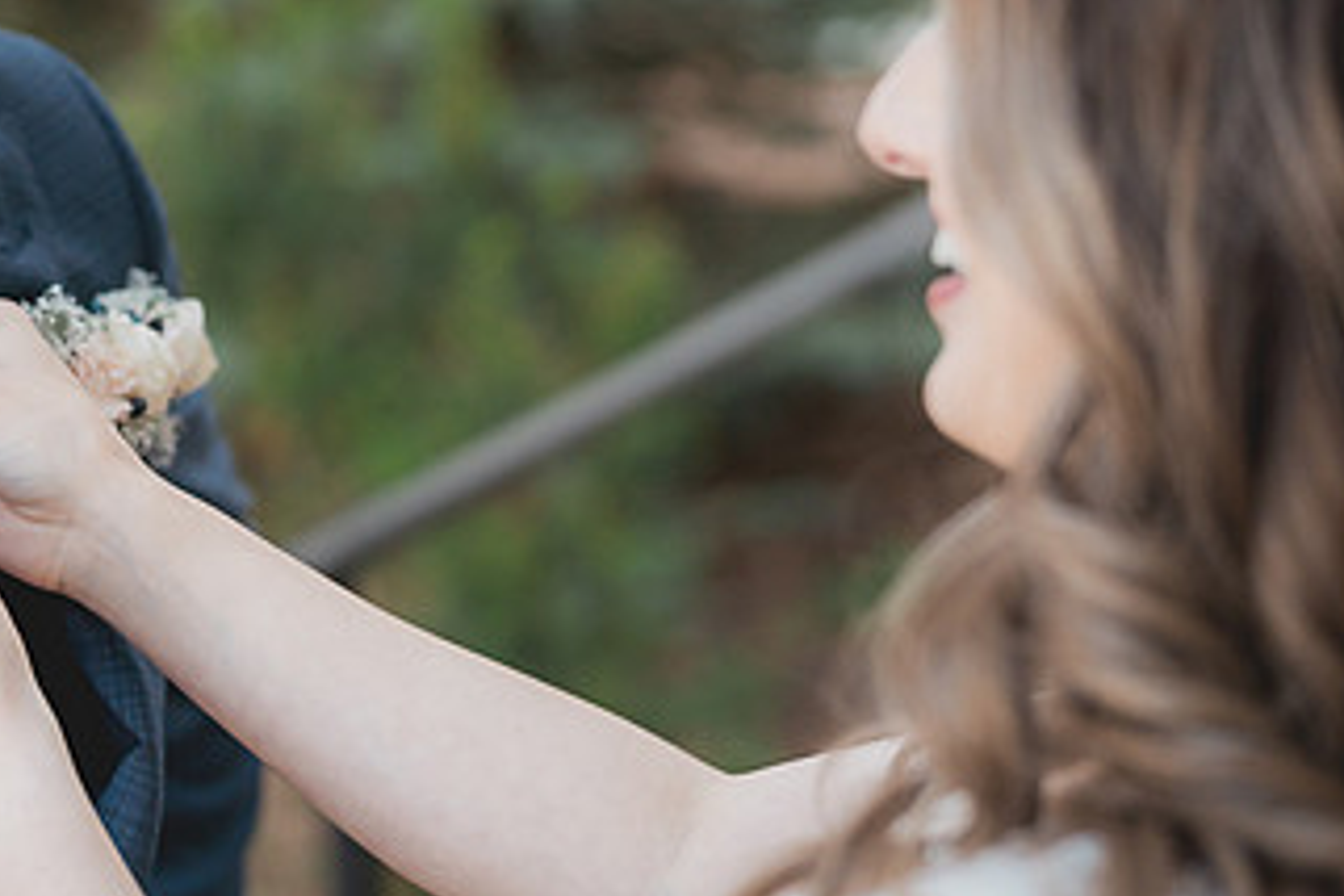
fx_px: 3546
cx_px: 276
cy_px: 371
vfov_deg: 14.4
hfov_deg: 21.2
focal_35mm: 95
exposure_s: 1/800
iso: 400
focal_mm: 50
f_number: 1.8
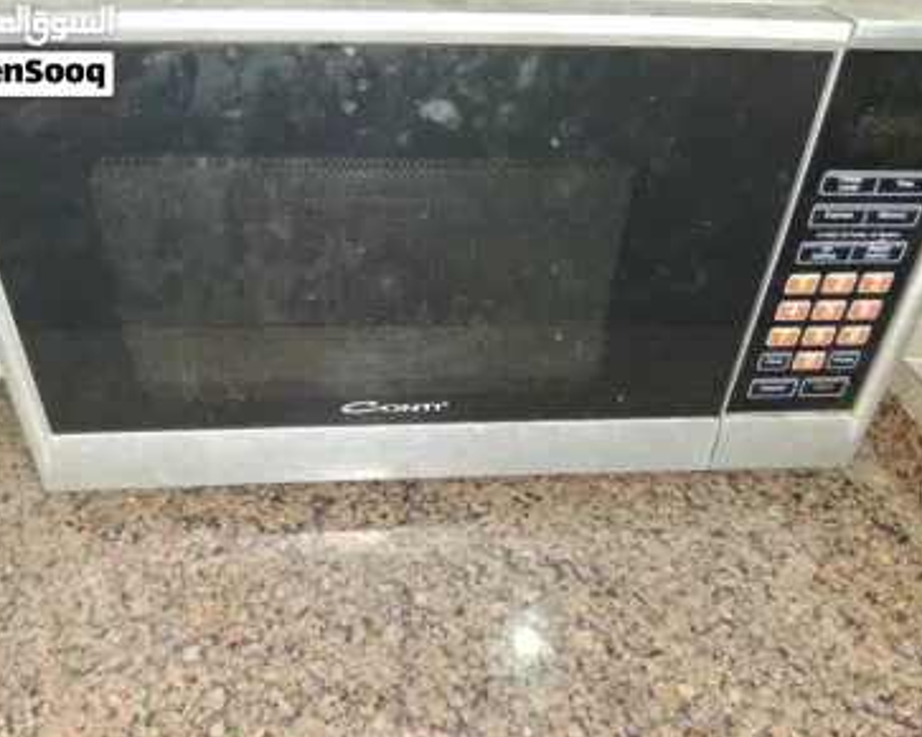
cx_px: 427
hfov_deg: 62.2
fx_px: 764
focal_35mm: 28
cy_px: 376
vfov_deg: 51.5
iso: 400
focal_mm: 3.98
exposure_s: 1/60
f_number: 1.8
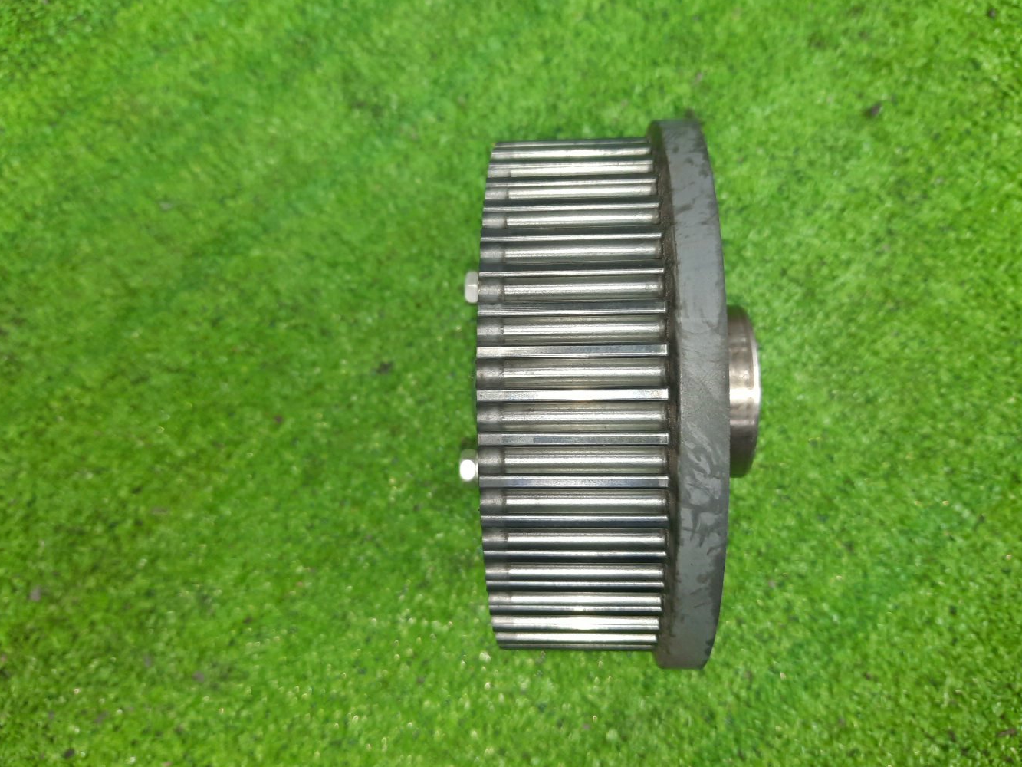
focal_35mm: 27
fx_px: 797
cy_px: 373
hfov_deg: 65.3
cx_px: 511
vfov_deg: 51.4
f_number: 2
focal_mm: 4.6
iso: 173
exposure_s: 1/50
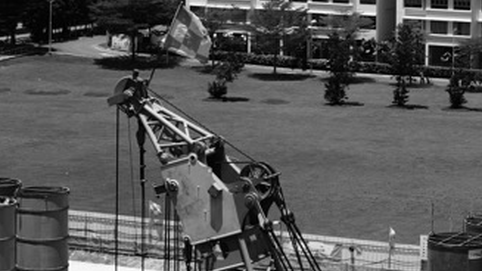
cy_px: -81
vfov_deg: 6.8
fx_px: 2250
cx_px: 506
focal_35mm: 176
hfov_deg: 12.1
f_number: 5.6
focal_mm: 43
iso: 100
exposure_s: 1/640
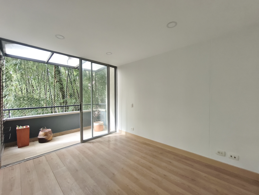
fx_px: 112
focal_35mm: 15
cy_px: 98
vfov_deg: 81.7
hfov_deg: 98.2
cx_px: 130
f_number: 2.2
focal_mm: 1.91
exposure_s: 1/60
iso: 200
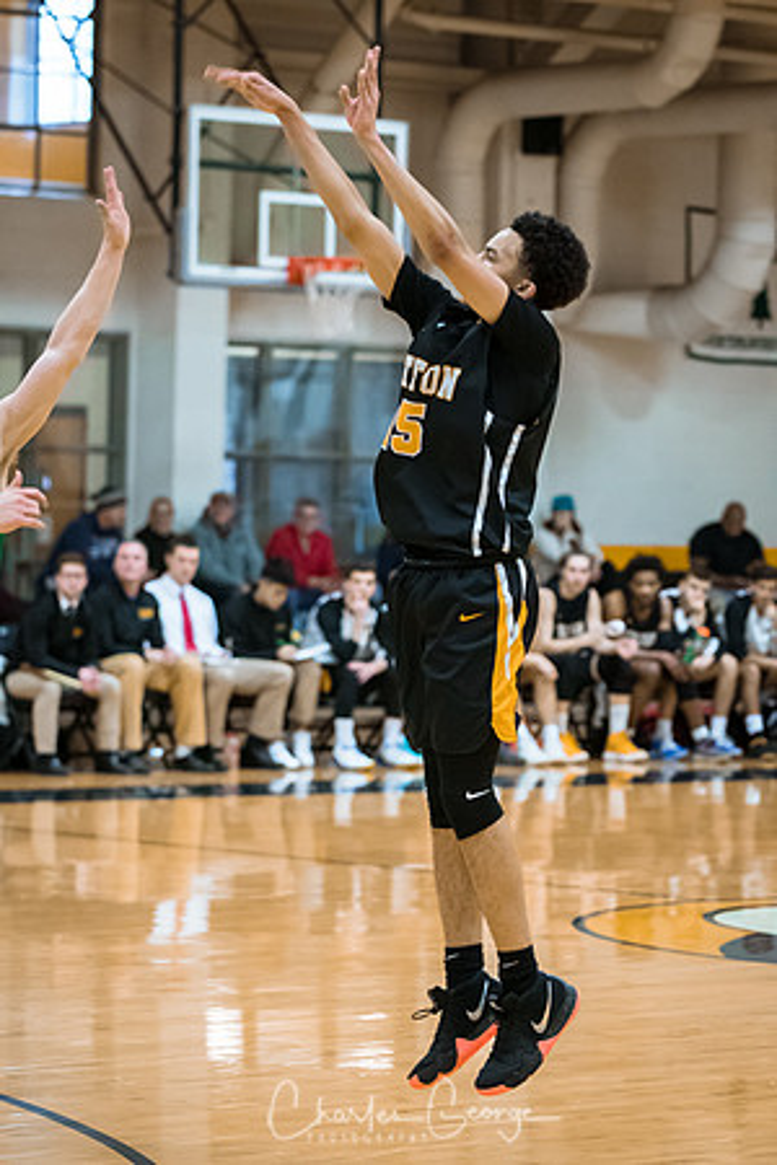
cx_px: 388
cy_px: 582
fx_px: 5099
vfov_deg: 13.0
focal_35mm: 158
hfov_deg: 8.7
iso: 3200
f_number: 2.8
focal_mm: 105
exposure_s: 1/400
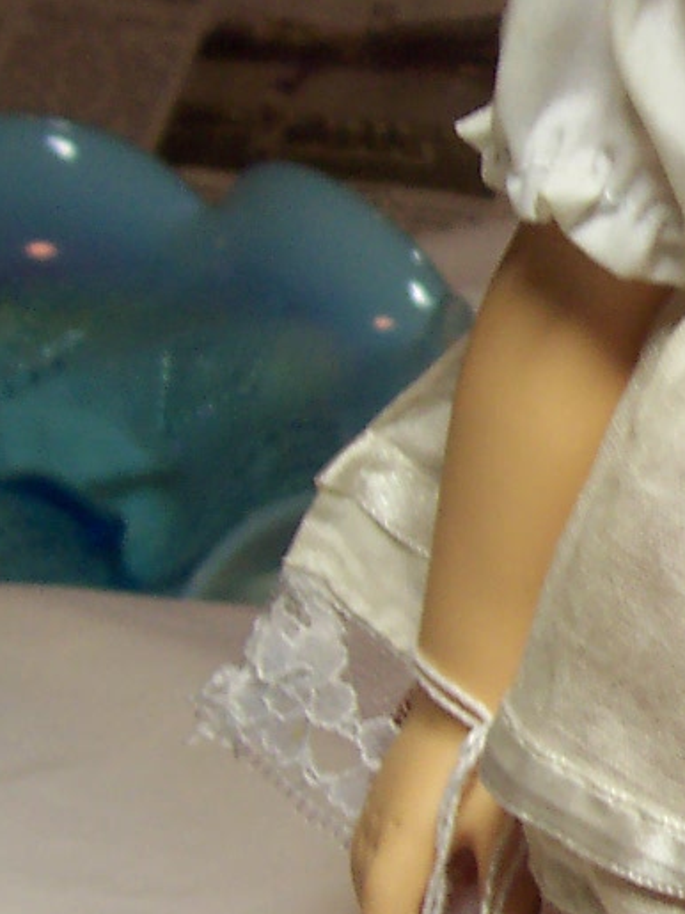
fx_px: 3141
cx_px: 1095
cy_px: 497
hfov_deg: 11.8
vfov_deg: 16.6
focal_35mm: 119
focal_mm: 5.6
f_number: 2.8
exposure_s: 1/30
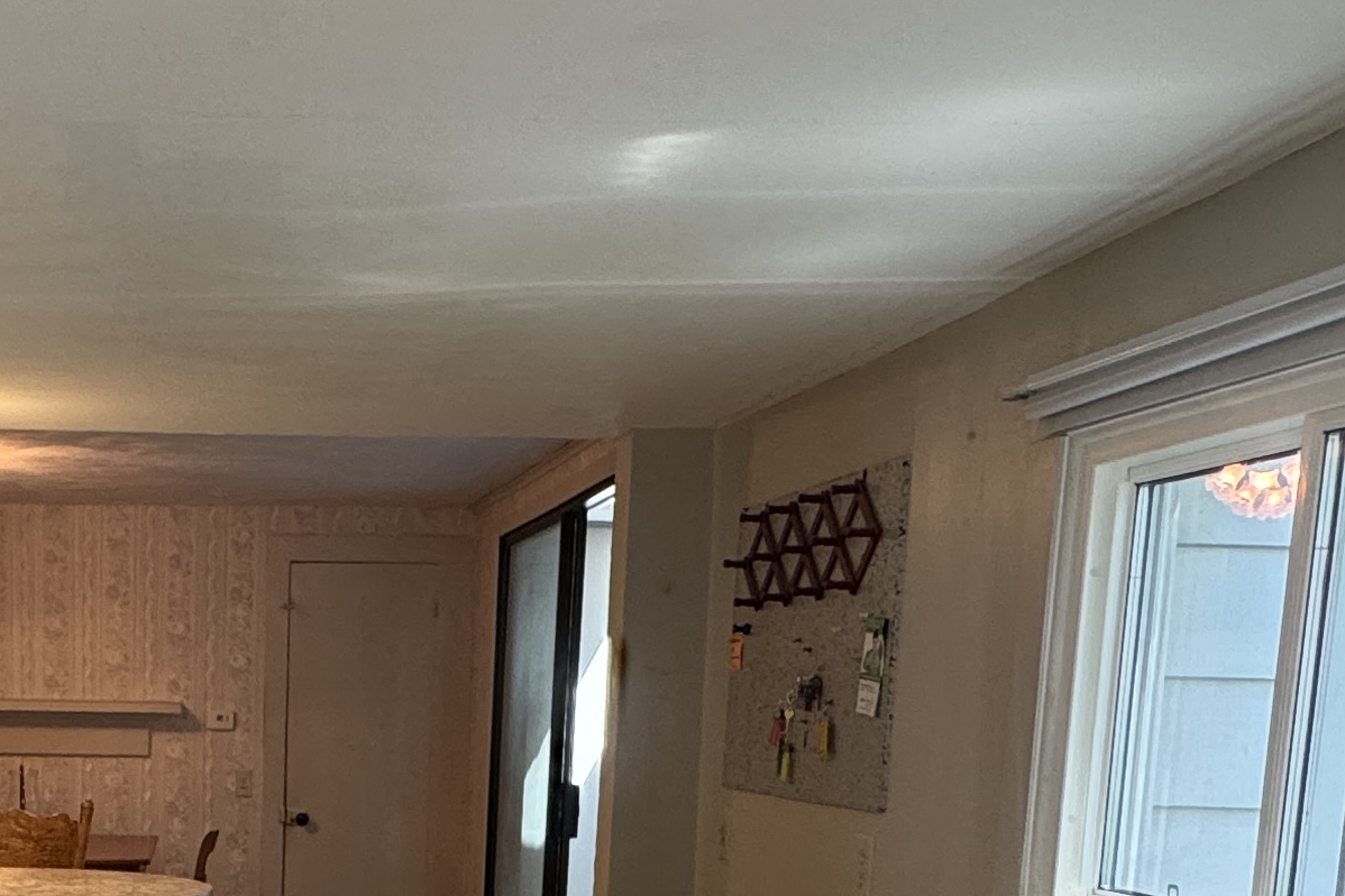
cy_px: 1029
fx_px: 1831
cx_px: 193
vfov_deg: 25.2
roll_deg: -0.9
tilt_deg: -9.8
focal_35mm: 49
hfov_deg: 38.2
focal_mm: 2.22
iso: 200
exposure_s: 1/60
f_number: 2.2
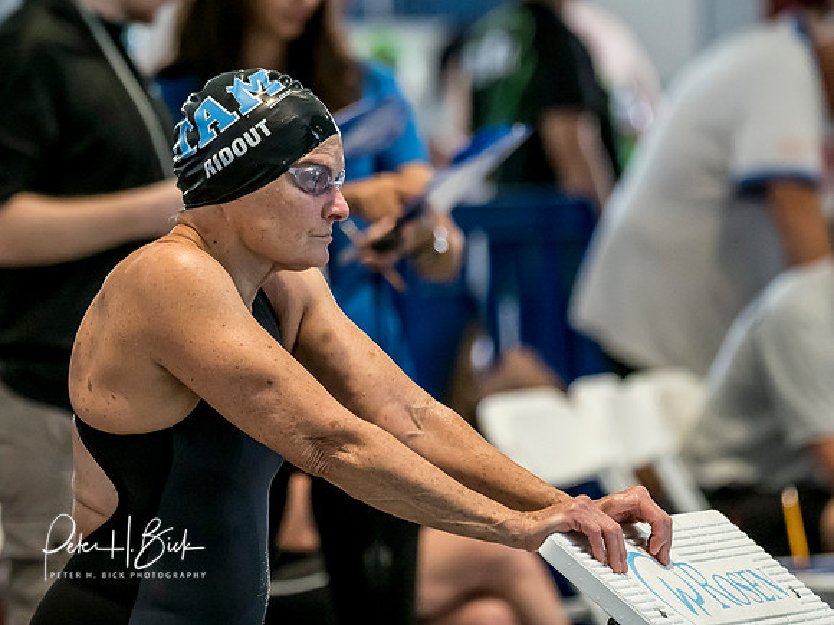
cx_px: 261
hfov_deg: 3.5
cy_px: 259
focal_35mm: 559
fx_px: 13459
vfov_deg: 2.7
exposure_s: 1/640
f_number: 2.8
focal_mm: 200
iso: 3200
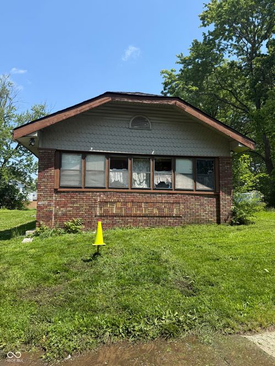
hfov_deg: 56.8
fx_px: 254
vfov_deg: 71.6
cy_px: 183
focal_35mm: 24
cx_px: 138
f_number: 1.78
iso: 80
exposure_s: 1/2370
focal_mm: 6.76
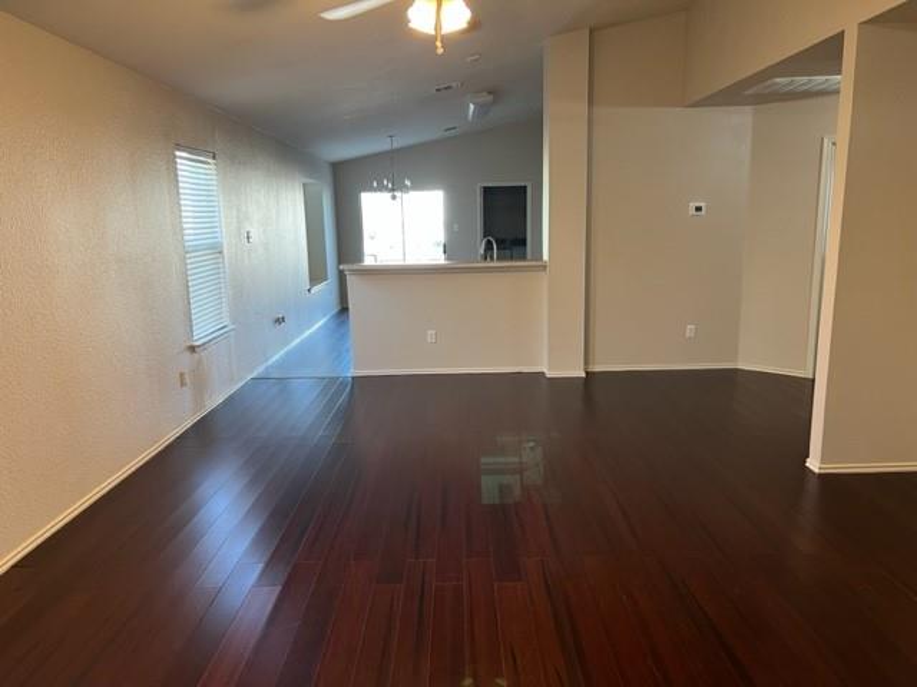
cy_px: 344
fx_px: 689
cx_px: 458
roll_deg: +0.8
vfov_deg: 53.1
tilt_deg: -10.0
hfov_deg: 67.3
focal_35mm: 26
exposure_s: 1/60
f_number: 1.5
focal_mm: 5.7
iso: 125
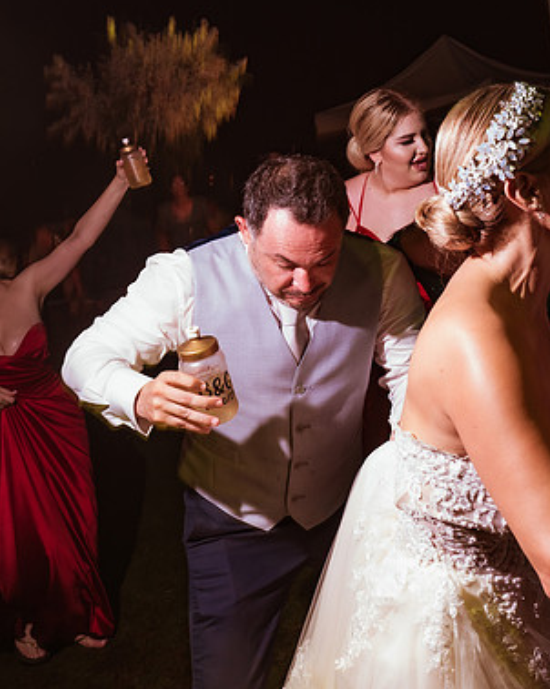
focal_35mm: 42
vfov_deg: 43.7
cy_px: 298
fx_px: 855
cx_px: 368
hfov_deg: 35.3
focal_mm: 25
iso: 2000
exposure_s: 1/60
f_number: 6.3
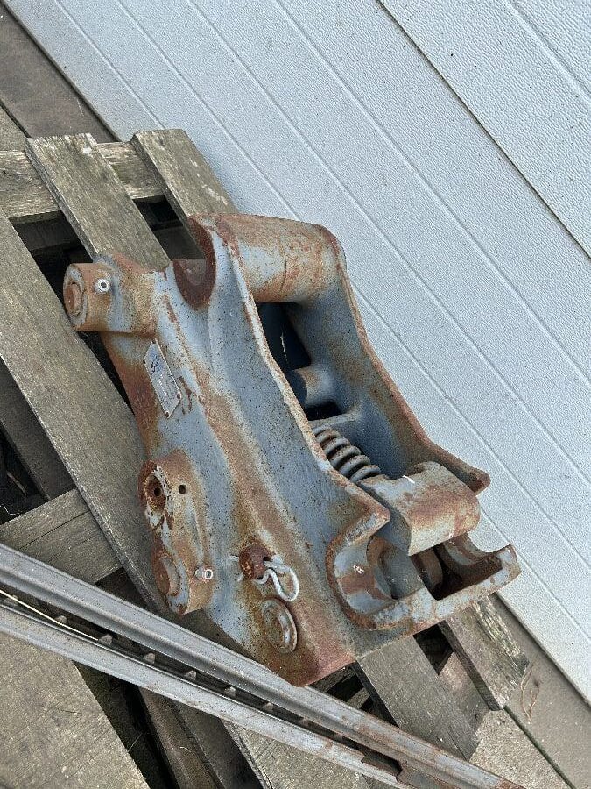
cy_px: 394
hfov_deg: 53.1
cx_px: 296
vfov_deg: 67.3
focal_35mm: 26
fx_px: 592
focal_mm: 5.7
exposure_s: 1/1048
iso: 50
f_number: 1.5
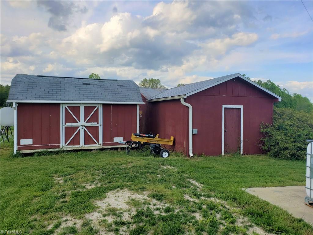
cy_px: 118
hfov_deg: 67.3
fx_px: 235
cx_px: 156
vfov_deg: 53.1
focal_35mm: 26
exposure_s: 1/502
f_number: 2.4
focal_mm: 4.3
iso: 50
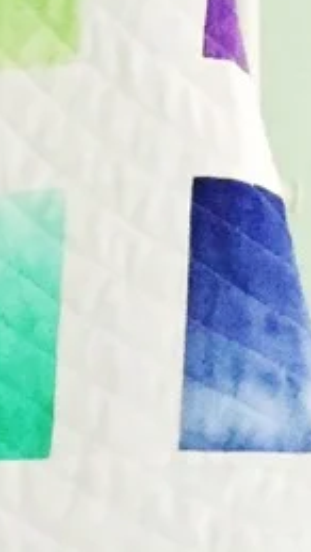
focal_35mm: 183
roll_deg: +0.6
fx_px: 2678
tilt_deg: -3.8
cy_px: 1019
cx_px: -489
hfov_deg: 6.3
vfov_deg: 10.9
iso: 400
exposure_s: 1/17
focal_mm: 4.15
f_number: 2.2
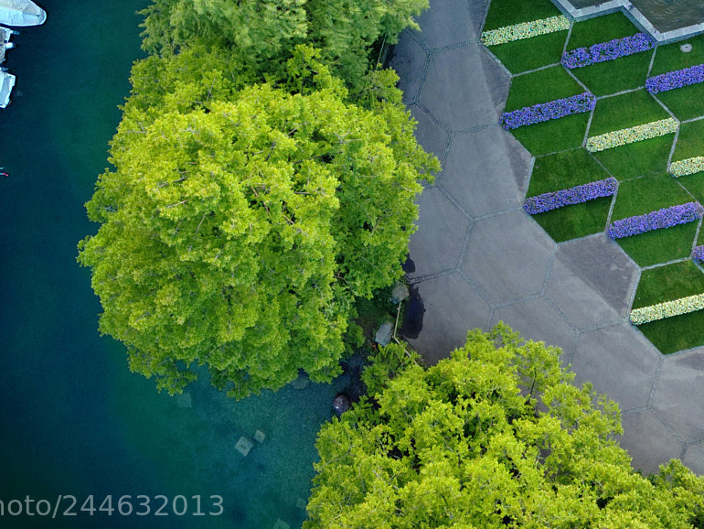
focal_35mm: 54
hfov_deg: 35.1
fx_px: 1099
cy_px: 28
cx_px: 477
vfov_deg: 26.0
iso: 124
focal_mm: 4.7
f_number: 2.2
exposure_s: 1/50
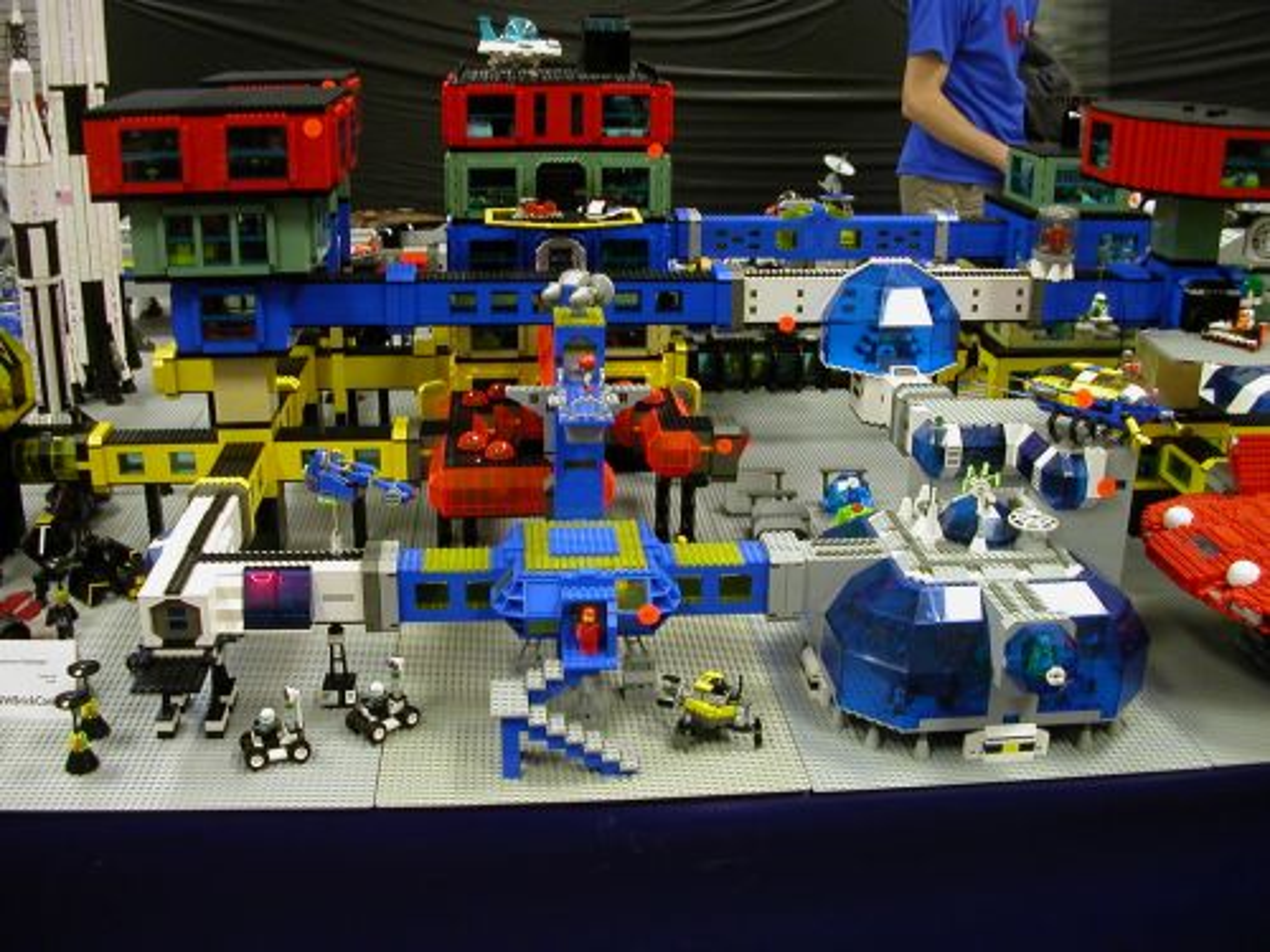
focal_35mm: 37
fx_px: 1357
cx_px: 635
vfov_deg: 38.7
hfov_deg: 50.1
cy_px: 476
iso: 100
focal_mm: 5.6
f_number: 2.7
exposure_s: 1/10
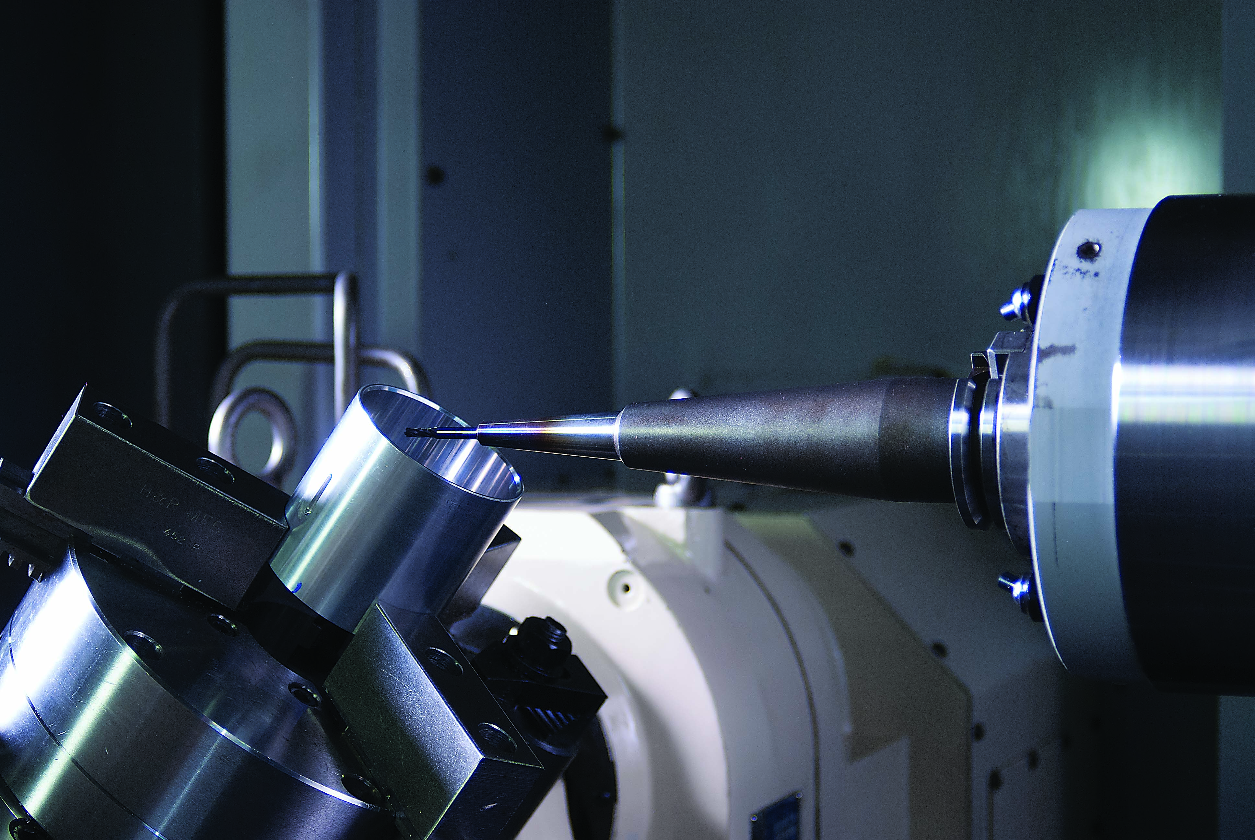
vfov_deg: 18.2
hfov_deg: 27.0
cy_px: 420
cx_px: 628
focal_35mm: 75
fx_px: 2618
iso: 200
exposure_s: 1/20
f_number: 4.5
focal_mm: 50
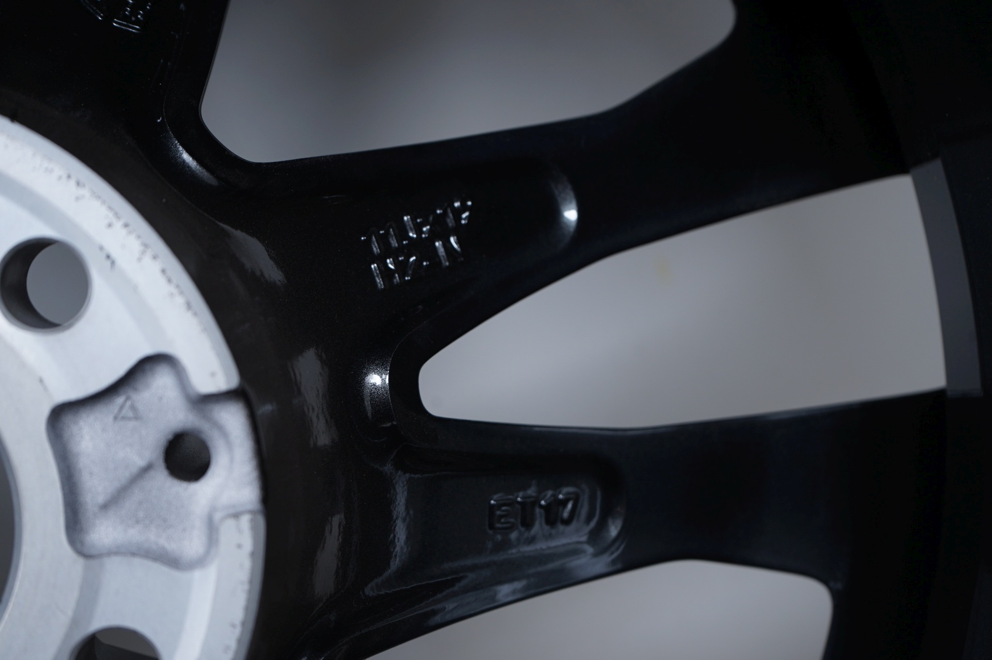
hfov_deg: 35.1
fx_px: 1569
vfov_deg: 23.7
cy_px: 330
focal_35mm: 57
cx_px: 496
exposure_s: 1/125
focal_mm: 57
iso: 250
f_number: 7.1
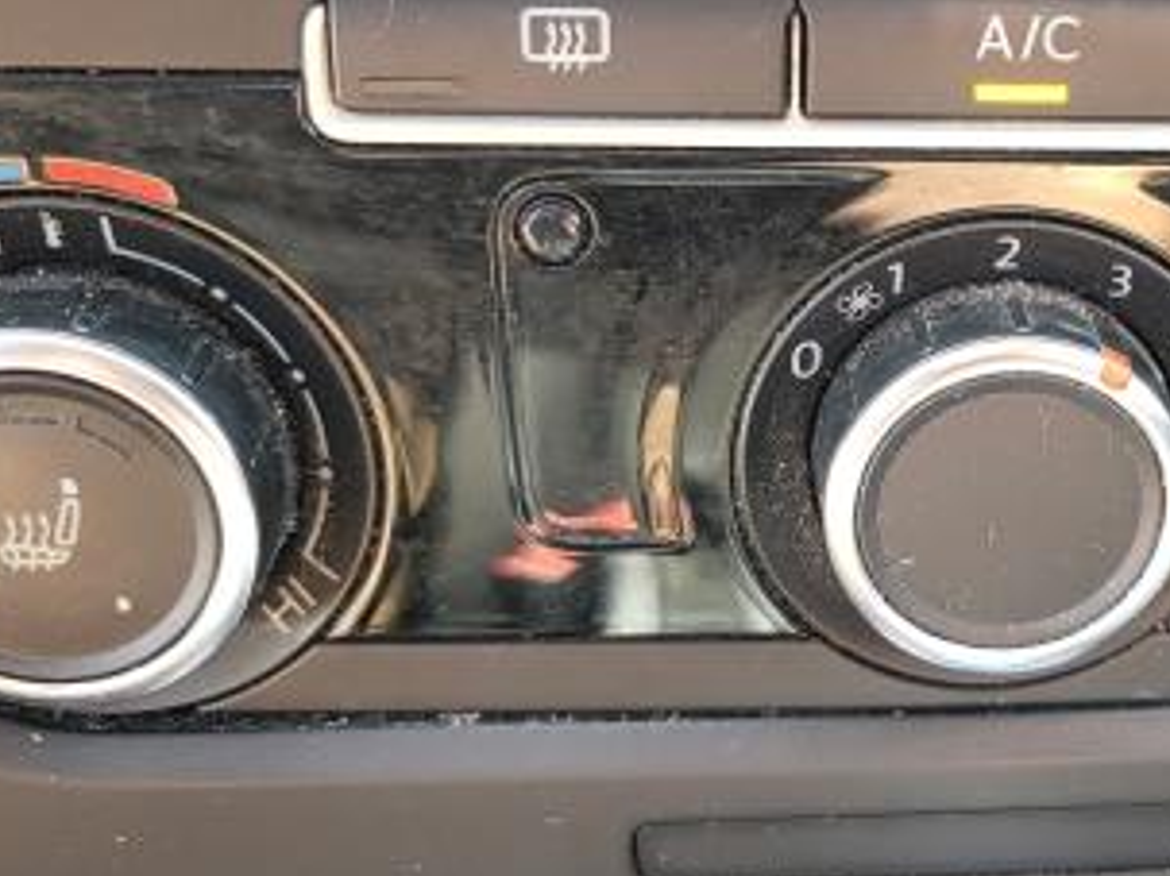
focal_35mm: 55
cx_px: 946
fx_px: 1858
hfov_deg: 33.9
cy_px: 301
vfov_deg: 26.4
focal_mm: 5.4
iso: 250
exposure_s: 1/120
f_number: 1.8
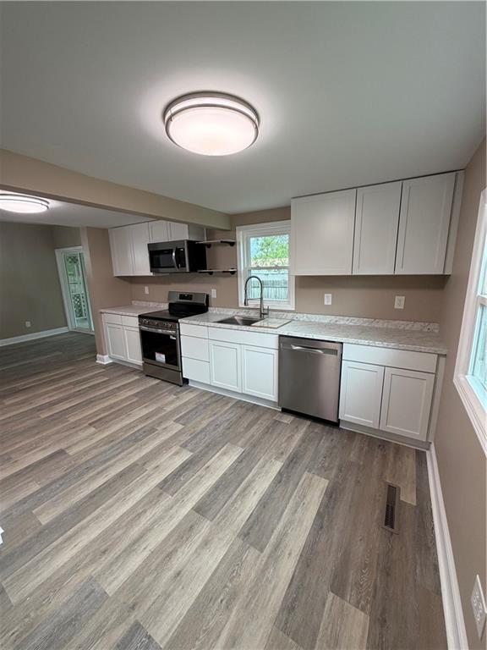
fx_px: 263
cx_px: 244
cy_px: 325
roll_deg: +1.3
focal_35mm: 14
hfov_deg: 85.7
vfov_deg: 102.1
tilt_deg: -11.8
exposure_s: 1/120
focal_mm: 2.22
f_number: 2.2
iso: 200
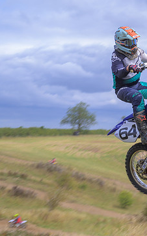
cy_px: 102
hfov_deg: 18.6
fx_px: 443
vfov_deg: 29.8
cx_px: 129
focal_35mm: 69
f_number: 4
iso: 50
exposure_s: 1/400
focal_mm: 36
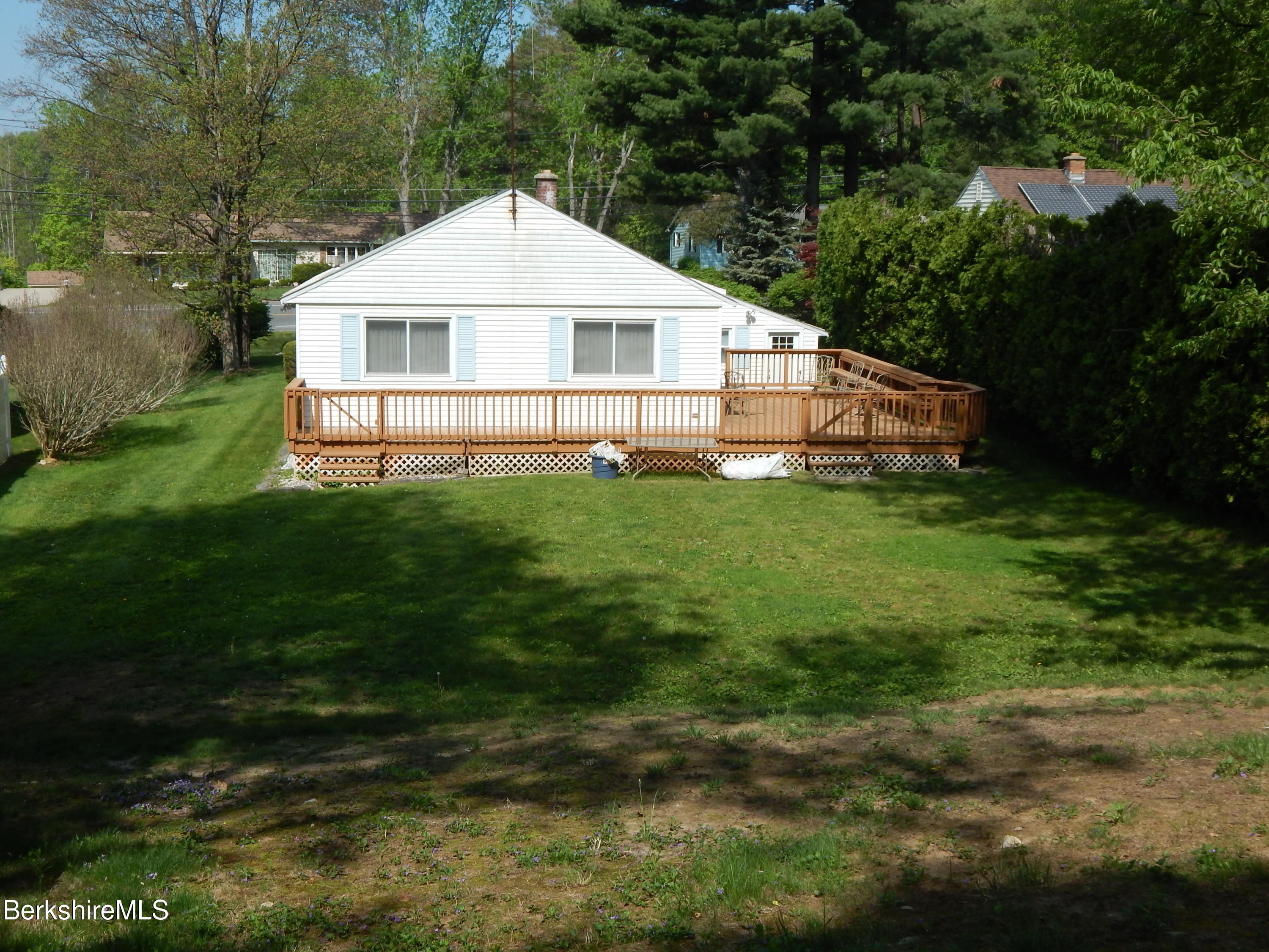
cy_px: 476
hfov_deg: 43.9
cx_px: 634
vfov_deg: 33.6
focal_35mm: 43
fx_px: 1576
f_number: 3.6
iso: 125
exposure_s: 1/1250
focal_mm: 7.7
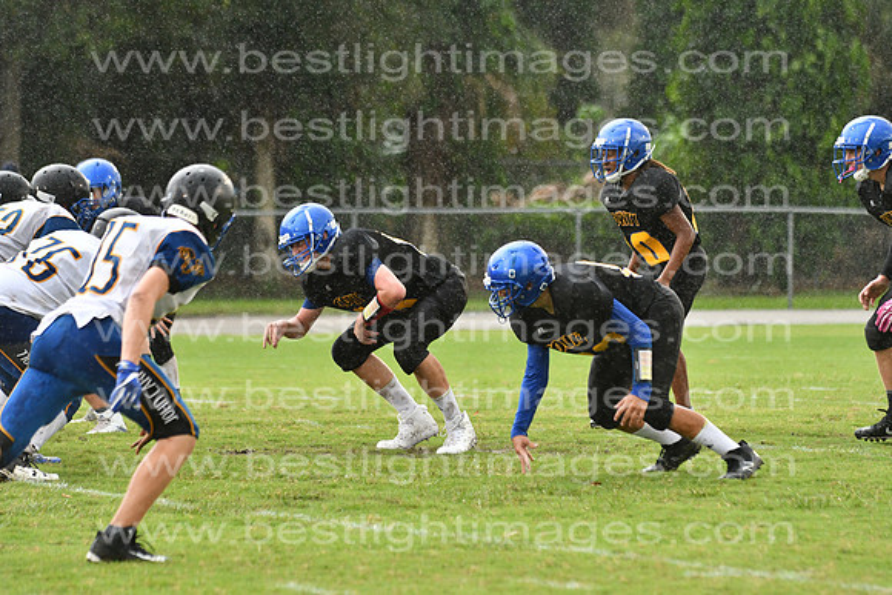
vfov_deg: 6.5
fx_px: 5204
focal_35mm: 210
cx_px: 446
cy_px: 298
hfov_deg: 9.8
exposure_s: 1/800
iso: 1000
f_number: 3.5
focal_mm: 140
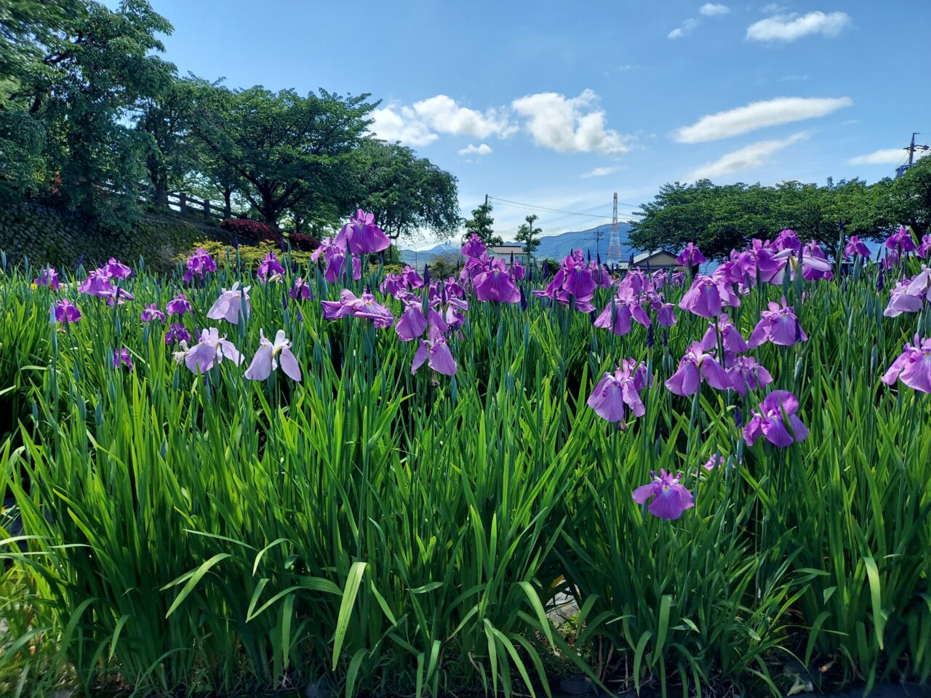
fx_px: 672
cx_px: 466
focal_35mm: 25
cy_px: 349
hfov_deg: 69.4
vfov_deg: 54.9
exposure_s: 1/976
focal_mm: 4.6
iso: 50
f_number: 2
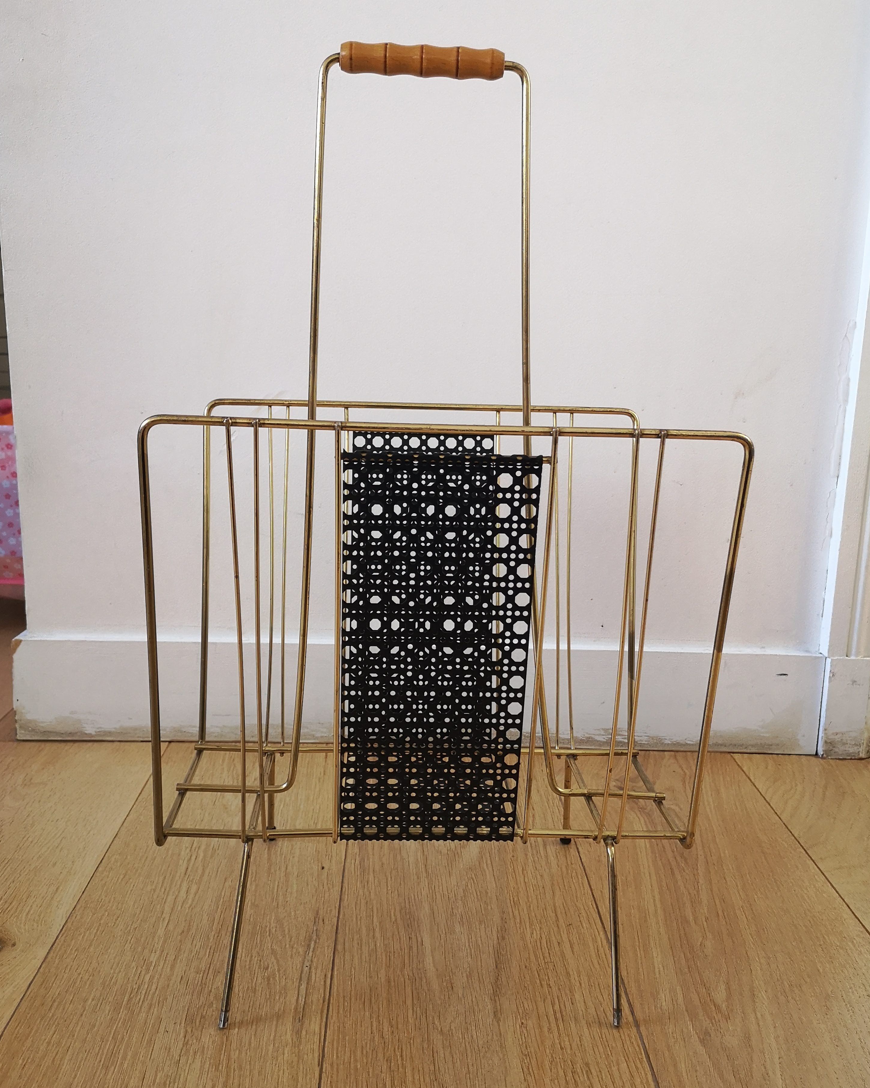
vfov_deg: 60.4
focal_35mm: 29
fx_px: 933
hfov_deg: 50.0
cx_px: 424
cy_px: 531
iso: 200
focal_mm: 3.95
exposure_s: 1/100
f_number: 1.8
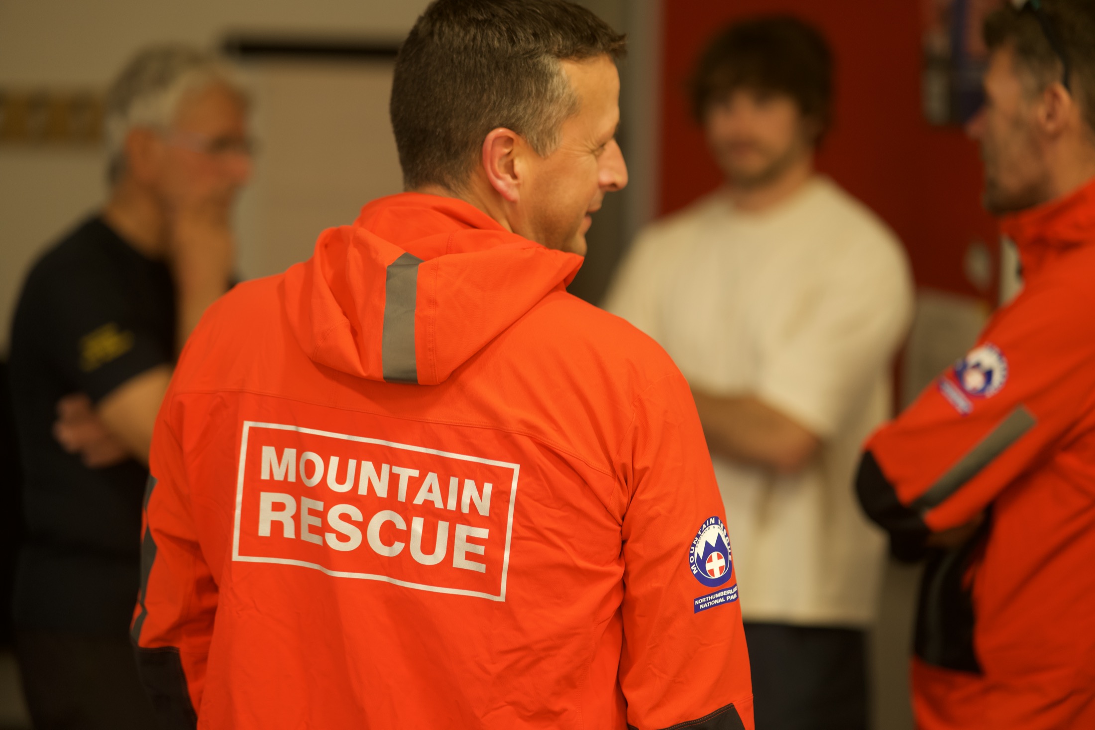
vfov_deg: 16.1
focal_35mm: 85
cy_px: 365
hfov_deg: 23.9
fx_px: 2585
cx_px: 548
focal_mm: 85
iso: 400
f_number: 1.6
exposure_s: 1/125
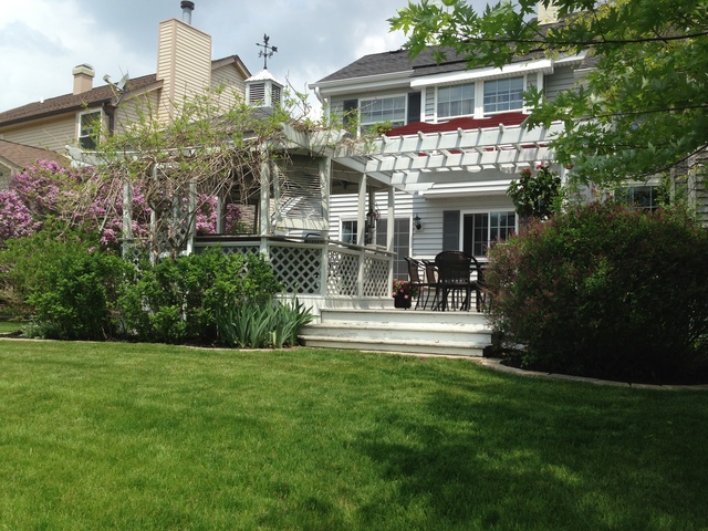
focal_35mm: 33
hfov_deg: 55.4
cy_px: 266
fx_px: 675
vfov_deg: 42.9
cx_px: 354
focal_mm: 4.13
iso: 50
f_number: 2.4
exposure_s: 1/1506
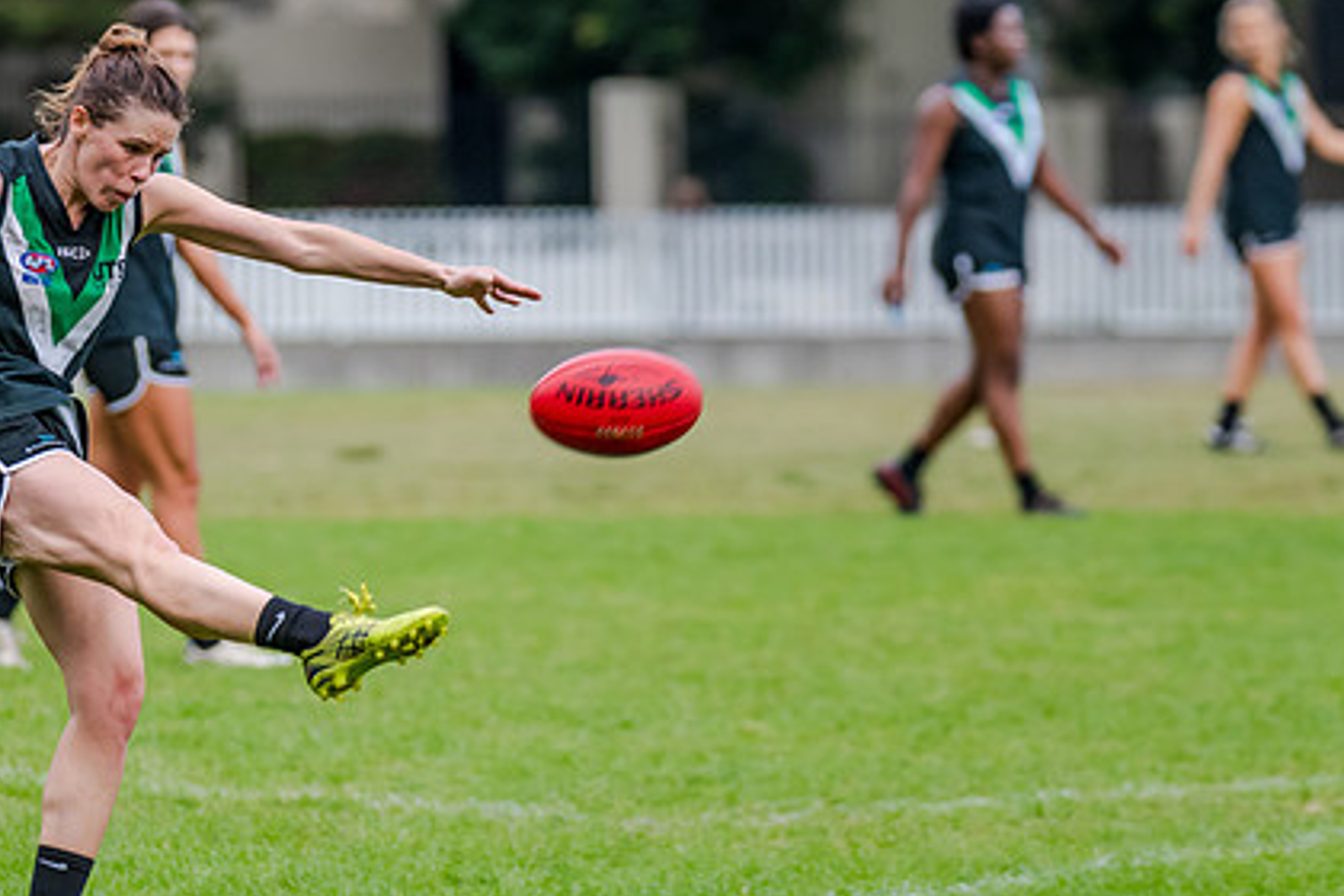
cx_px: 253
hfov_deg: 4.9
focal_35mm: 422
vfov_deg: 3.3
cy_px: 474
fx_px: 15753
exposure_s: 1/1600
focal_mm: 240
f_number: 4.5
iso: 800
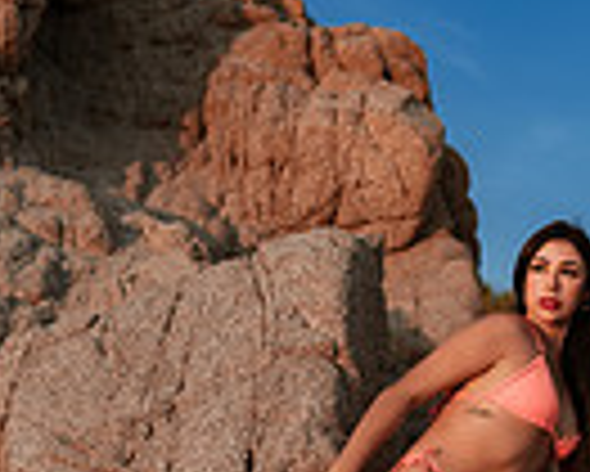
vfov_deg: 13.6
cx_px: 585
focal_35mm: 113
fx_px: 1975
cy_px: 166
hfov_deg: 16.6
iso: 100
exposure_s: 1/2500
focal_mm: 35
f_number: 1.8
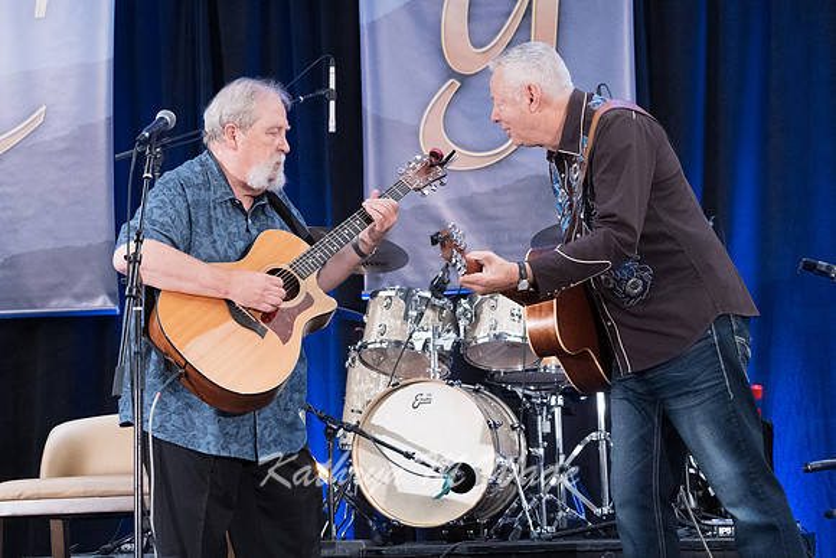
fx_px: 1985
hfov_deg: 23.8
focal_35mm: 85
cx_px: 418
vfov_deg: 16.0
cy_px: 283
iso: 12800
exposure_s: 1/250
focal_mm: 67
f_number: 5
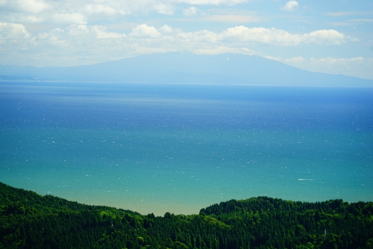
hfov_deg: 12.6
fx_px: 1689
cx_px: 186
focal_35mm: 163
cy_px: 124
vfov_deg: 8.4
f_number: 6.3
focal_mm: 163
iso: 200
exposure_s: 1/200
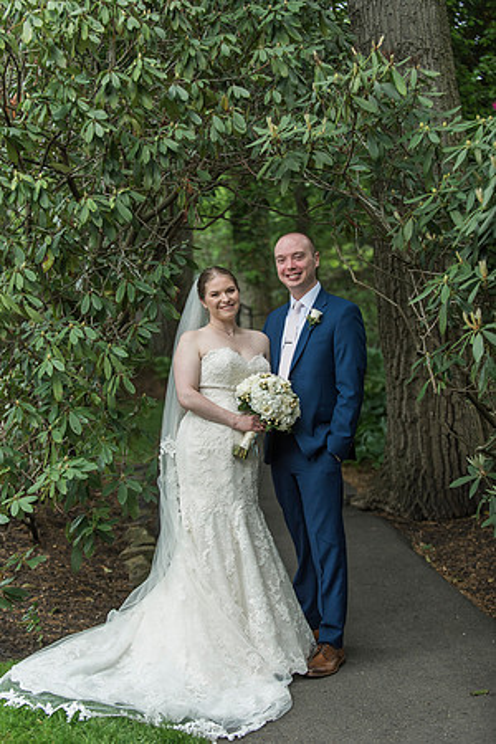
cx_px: 248
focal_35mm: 70
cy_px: 372
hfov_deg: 19.5
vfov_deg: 28.8
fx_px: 1447
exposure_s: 1/800
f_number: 2.8
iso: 500
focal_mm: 70
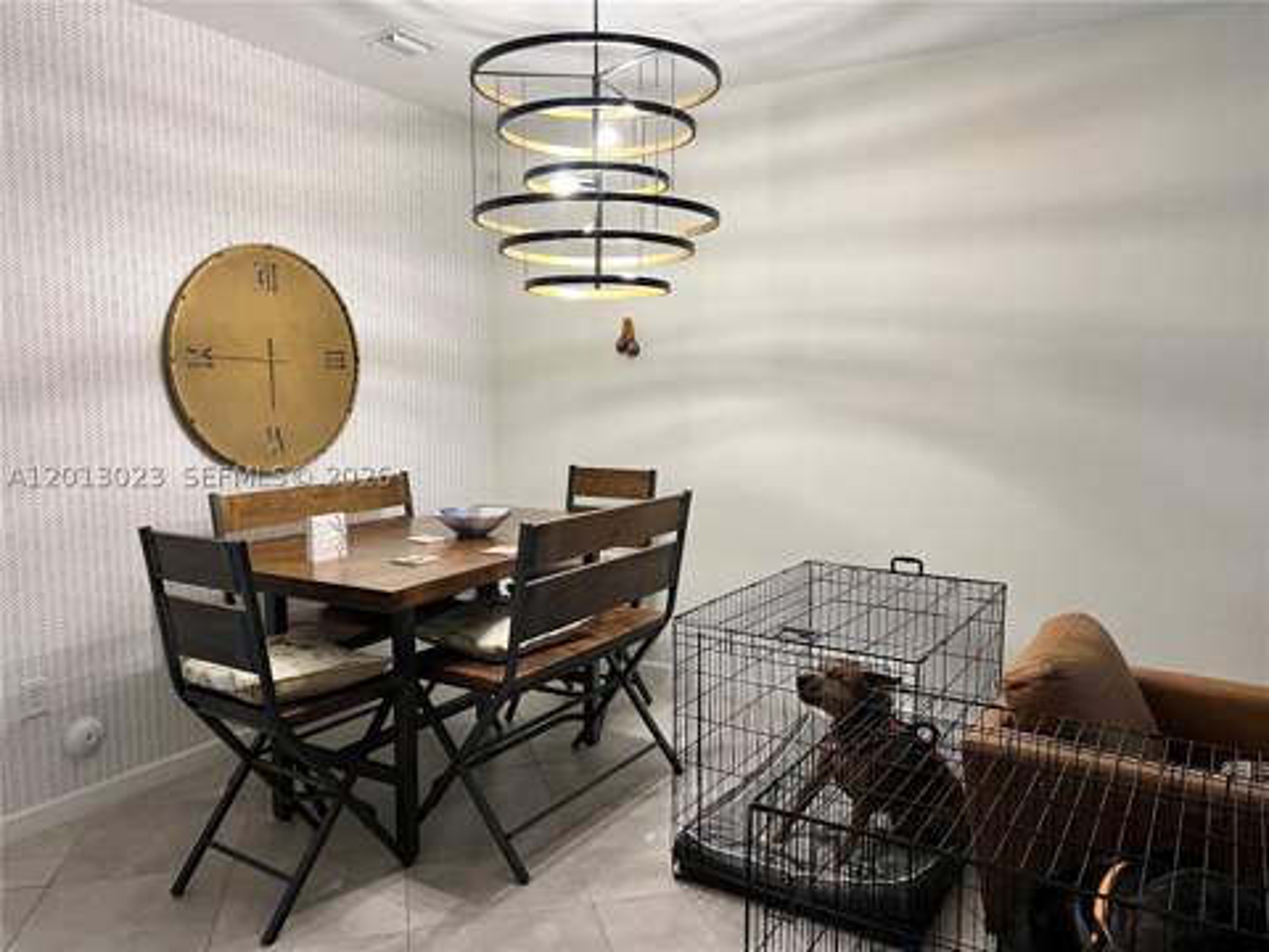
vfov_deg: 53.1
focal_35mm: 26
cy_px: 476
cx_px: 634
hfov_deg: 67.3
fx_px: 953
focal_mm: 5.7
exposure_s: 1/60
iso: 125
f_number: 1.5
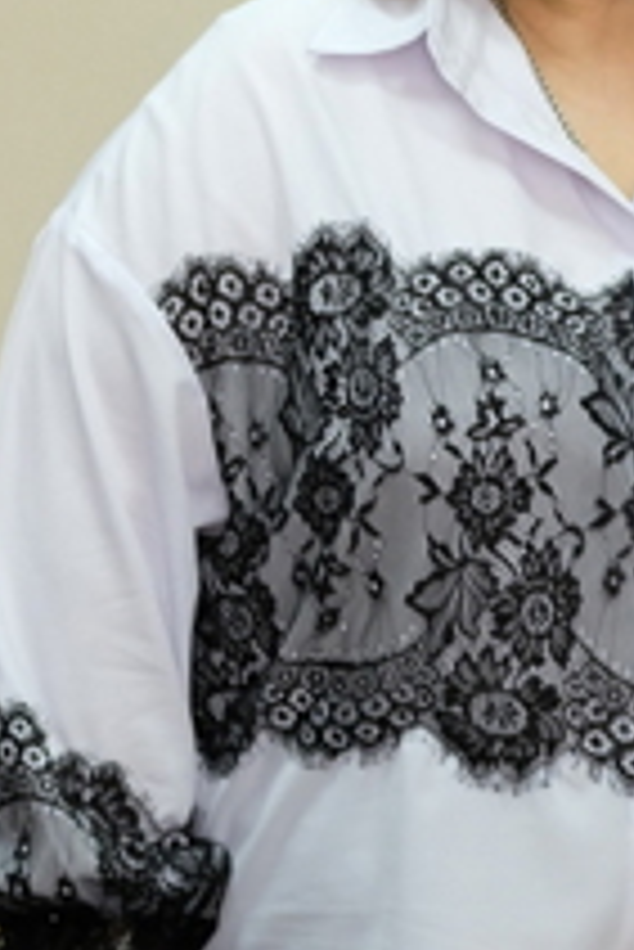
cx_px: -297
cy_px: 131
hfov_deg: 6.0
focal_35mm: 227
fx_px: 5986
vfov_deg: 9.0
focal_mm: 42.5
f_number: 4
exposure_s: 1/140
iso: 1250
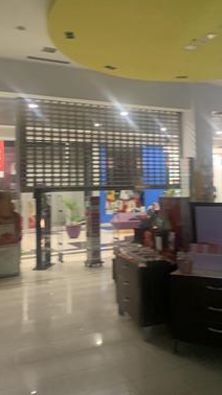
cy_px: 171
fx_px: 378
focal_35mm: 36
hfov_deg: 32.7
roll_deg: +4.1
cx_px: 134
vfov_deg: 55.1
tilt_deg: +4.8
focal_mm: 4.25
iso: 320
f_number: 1.8
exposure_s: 1/32
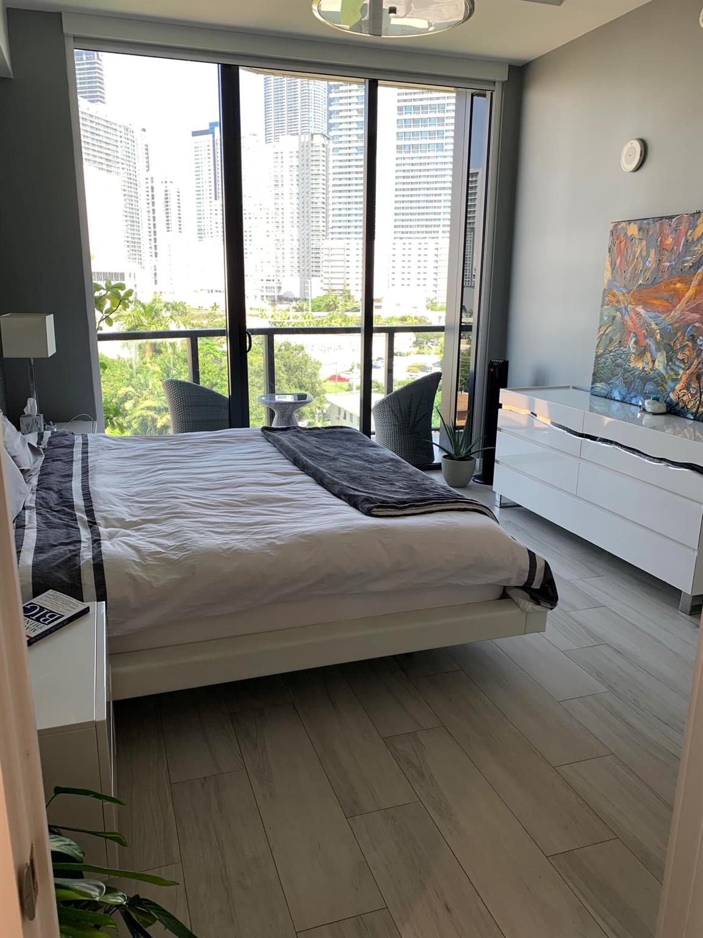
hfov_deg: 53.1
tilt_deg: -15.5
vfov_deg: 67.3
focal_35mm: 26
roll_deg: -1.3
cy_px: 469
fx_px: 704
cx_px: 352
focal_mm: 4.25
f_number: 1.8
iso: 25
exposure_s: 1/120
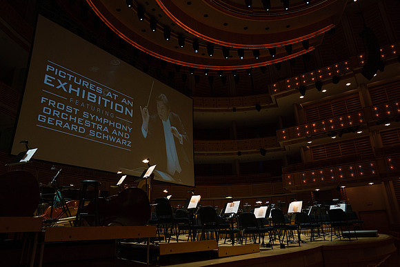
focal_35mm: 24
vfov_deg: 53.2
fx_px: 267
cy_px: 134
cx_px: 200
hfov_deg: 73.7
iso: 2500
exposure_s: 1/200
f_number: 5.6
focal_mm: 24
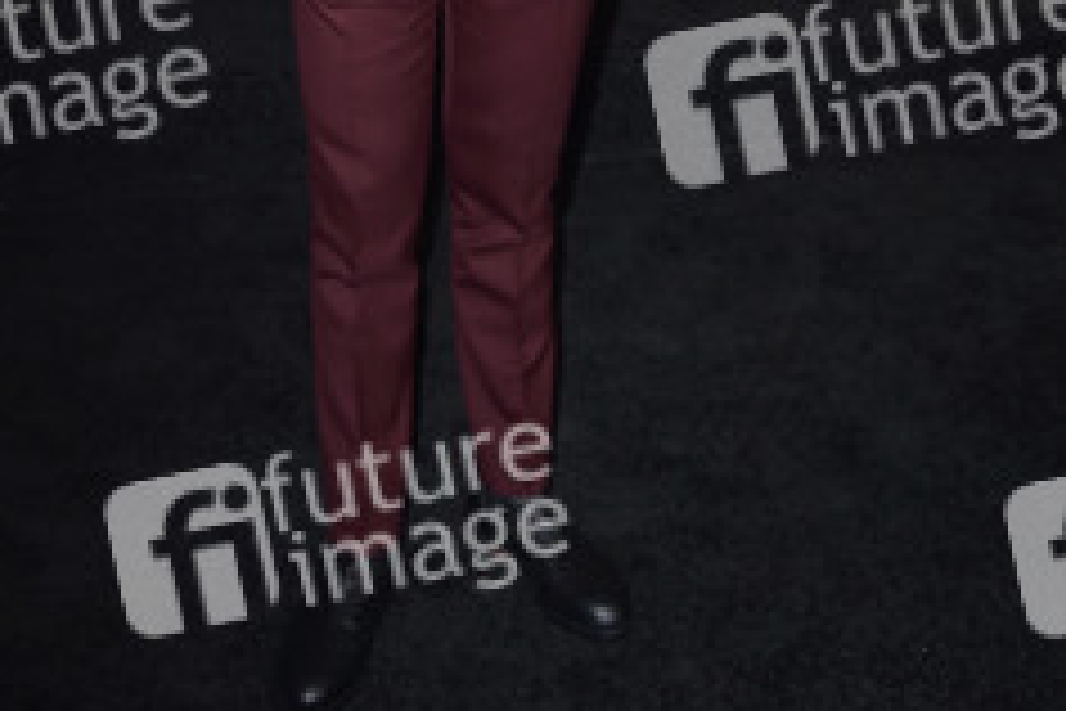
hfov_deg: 33.9
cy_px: -144
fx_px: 1747
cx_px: 470
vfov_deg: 21.4
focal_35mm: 59
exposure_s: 1/250
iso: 400
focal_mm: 35
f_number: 6.3
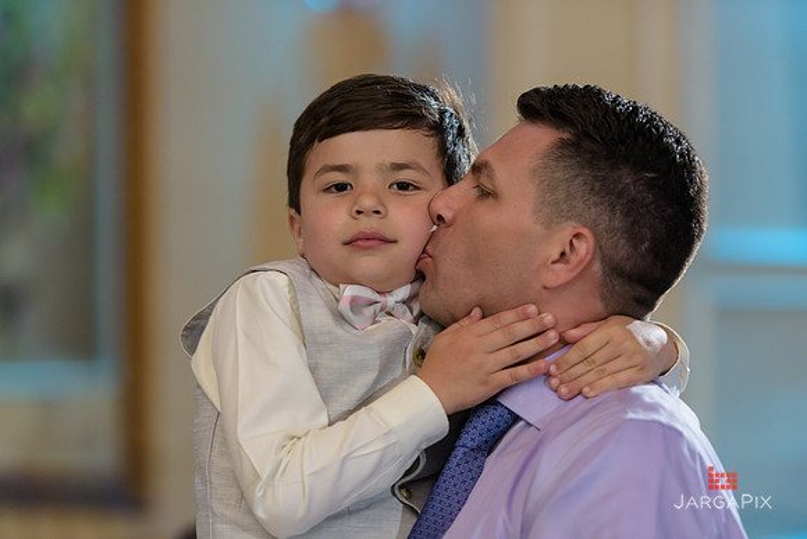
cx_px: 404
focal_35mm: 155
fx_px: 3475
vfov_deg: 8.9
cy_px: 270
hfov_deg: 13.2
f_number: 3.2
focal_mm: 155
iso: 1600
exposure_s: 1/125
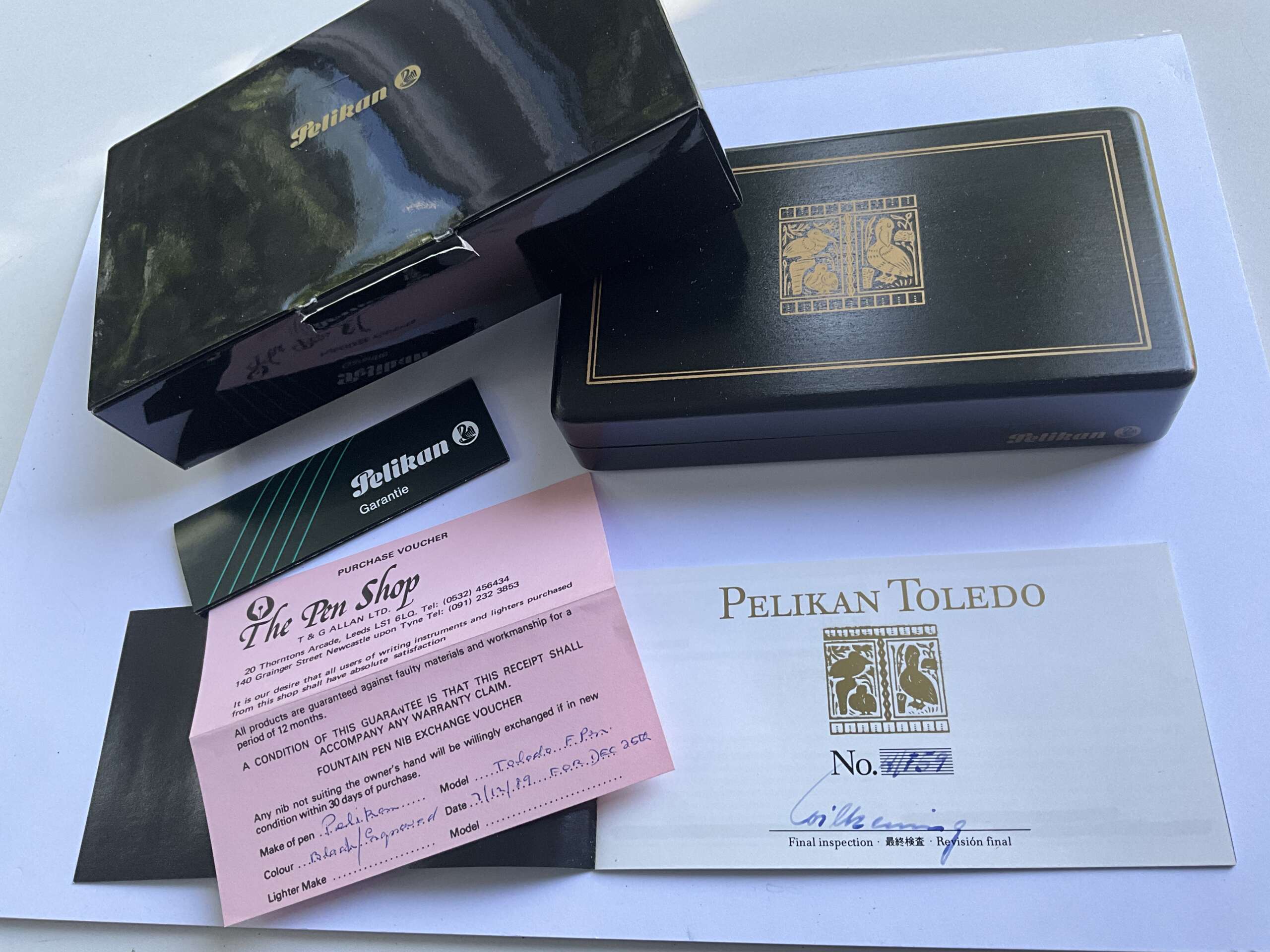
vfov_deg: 48.2
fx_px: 1064
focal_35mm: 29
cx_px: 635
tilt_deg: -62.4
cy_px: 476
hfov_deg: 61.7
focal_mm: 3
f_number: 1.8
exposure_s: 1/122
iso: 64
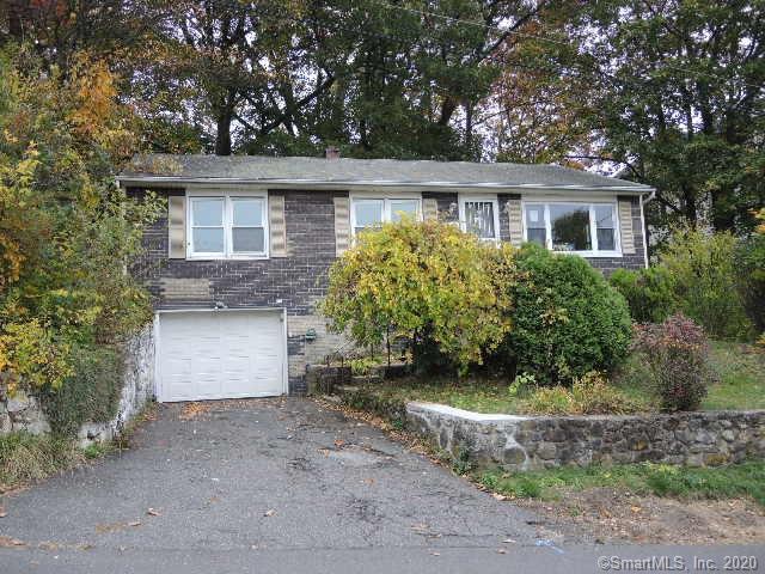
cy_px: 287
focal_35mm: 30
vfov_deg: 46.8
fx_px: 663
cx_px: 382
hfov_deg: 60.0
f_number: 2
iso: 80
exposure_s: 1/250
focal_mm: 6.5
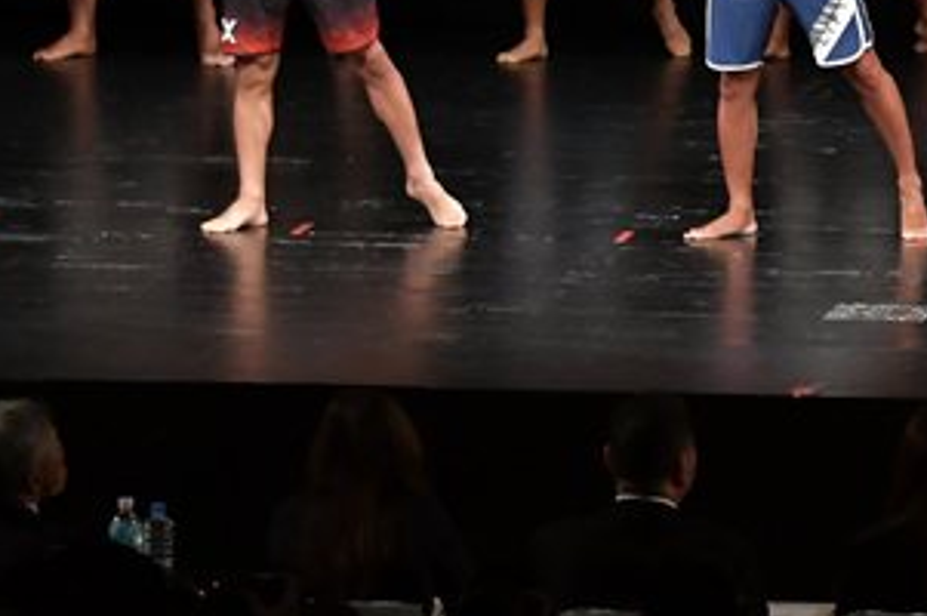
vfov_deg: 4.2
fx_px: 8411
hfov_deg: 6.3
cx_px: 1163
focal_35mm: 327
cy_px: 9
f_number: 5.6
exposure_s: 1/400
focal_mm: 85
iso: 3200
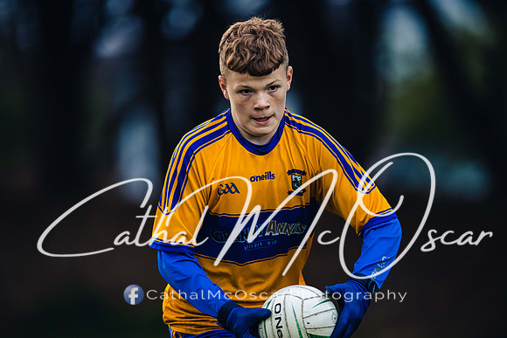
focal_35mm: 400
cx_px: 254
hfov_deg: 5.2
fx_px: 5634
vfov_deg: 3.4
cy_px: 169
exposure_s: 1/800
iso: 2500
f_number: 2.8
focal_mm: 400
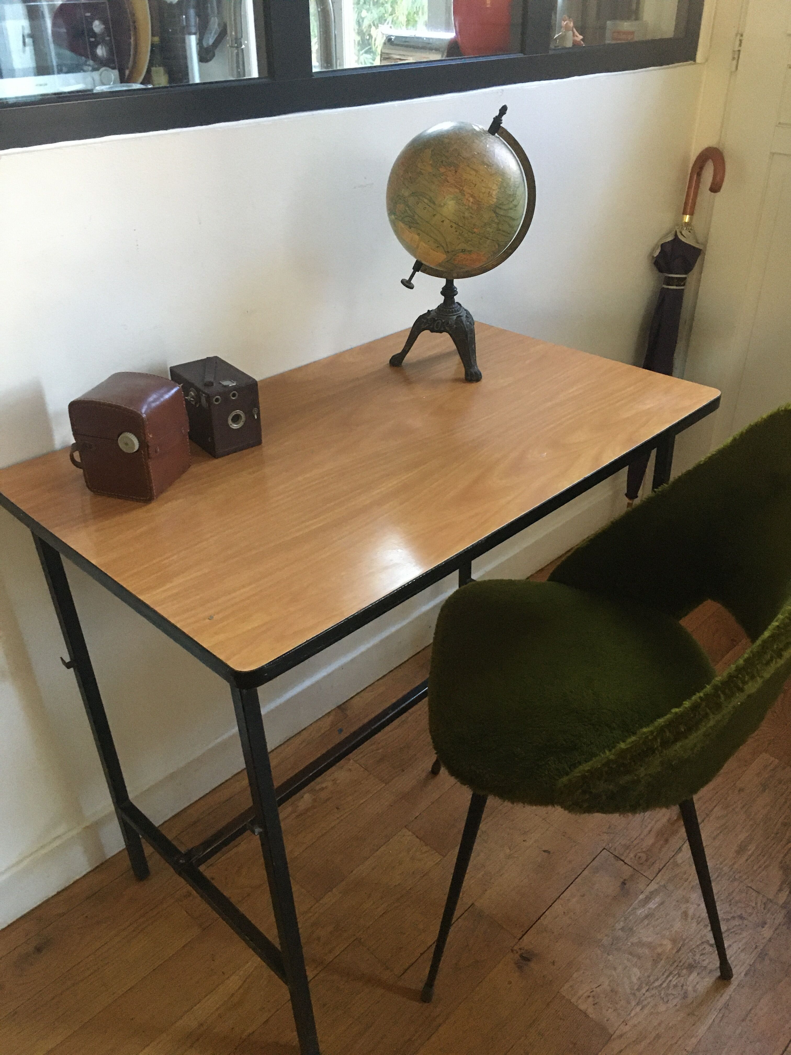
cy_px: 528
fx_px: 884
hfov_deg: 48.2
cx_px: 396
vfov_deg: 61.7
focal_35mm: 29
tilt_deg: -30.5
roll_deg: +1.4
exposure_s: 1/25
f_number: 2.2
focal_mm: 4.15
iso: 200
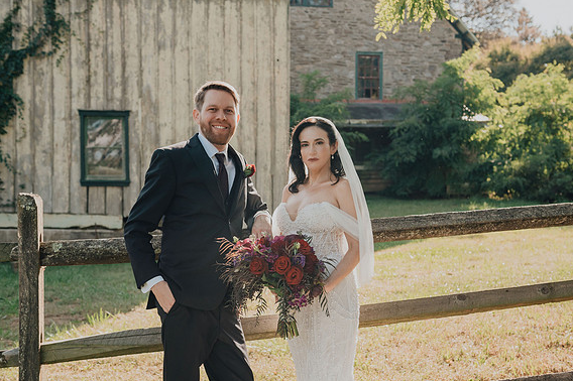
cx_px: 291
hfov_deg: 42.8
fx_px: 732
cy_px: 192
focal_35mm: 46
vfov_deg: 29.2
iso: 400
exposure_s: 1/1000
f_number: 4
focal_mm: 45
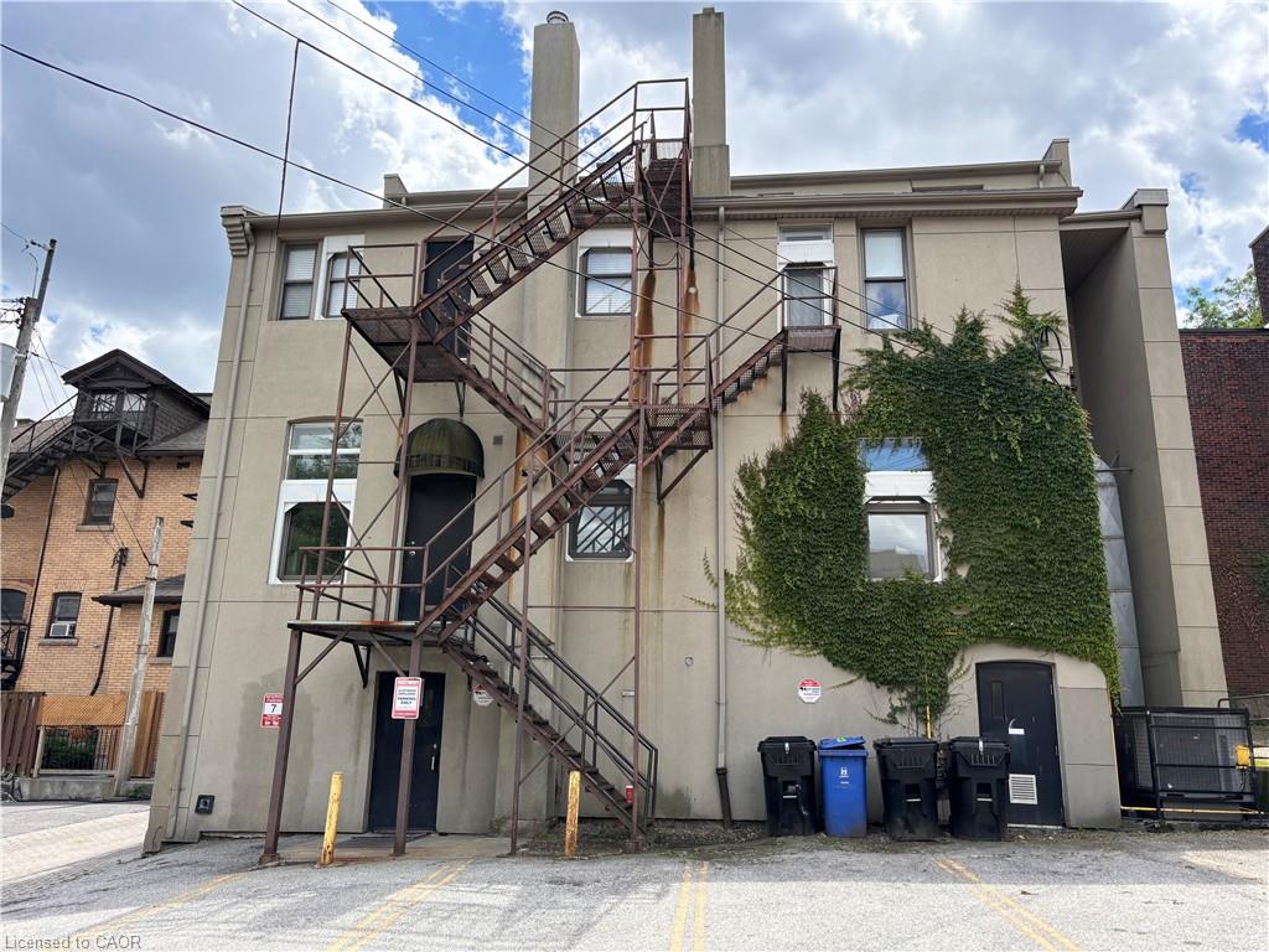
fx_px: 953
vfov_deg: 53.1
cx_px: 634
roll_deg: -2.3
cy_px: 476
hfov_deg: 67.3
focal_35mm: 26
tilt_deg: +16.0
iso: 50
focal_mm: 5.96
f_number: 1.6
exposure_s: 1/1328
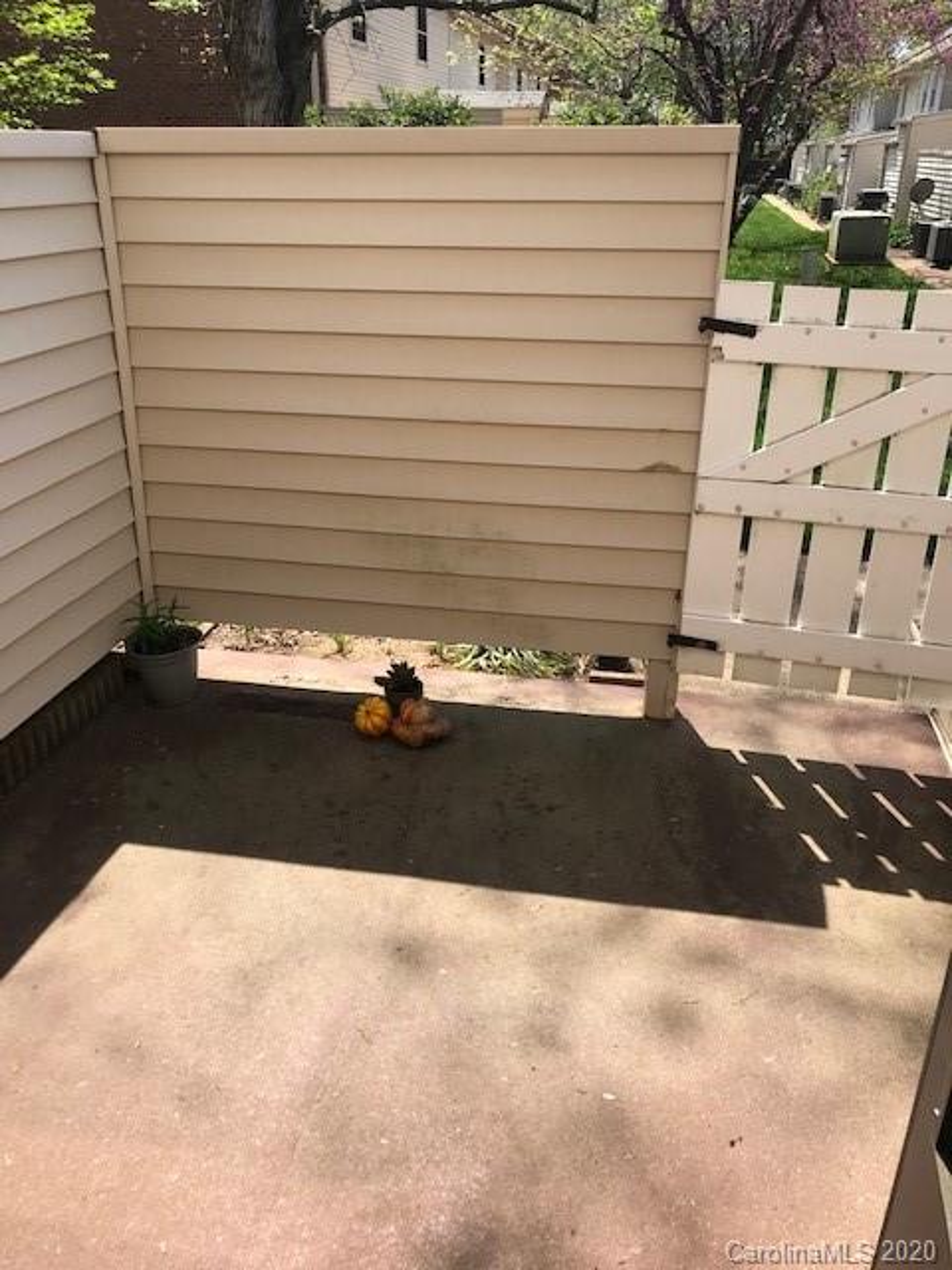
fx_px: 1027
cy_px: 635
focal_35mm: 28
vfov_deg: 63.4
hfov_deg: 49.7
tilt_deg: -22.1
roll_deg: -1.2
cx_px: 476
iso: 20
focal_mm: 3.99
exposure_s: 1/1389
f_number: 1.8
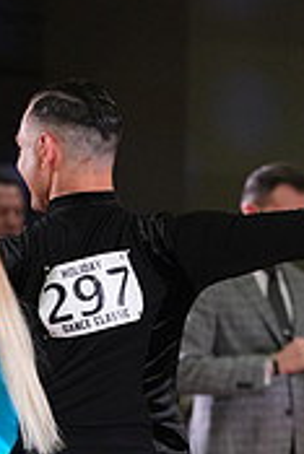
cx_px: 225
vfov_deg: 3.1
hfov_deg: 2.1
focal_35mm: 662
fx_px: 8368
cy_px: 732
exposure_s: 1/200
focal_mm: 200
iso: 2500
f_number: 5
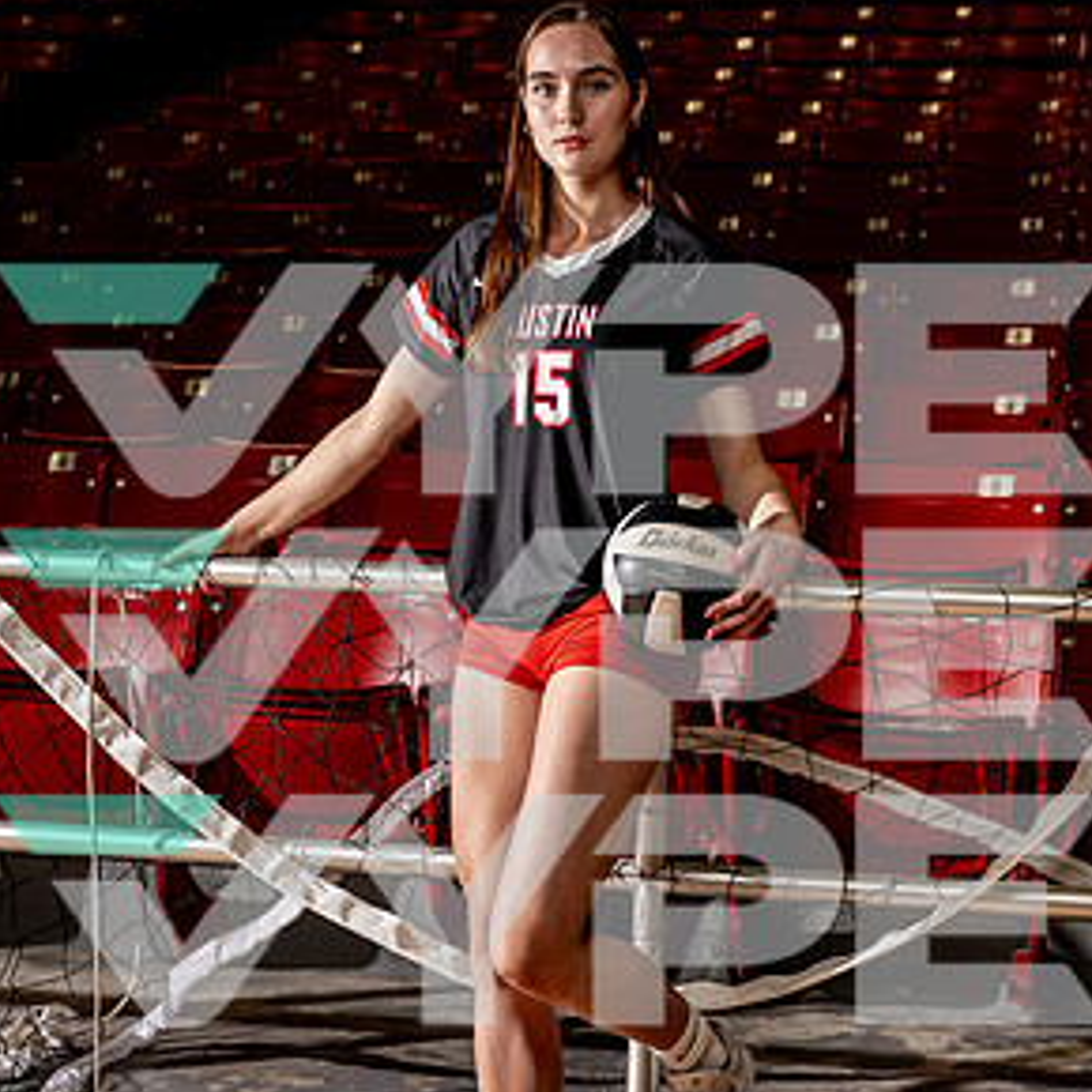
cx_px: 557
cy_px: 648
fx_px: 2356
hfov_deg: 26.1
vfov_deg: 26.1
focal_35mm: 66
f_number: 4
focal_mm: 50
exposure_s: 1/250
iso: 250
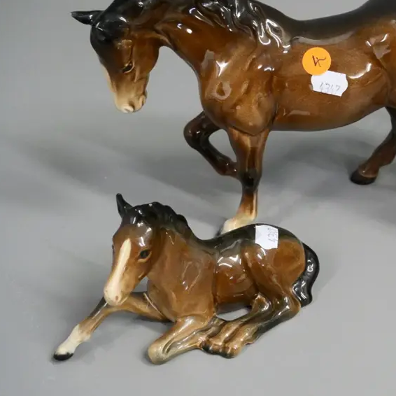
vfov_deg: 26.8
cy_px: 143
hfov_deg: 26.0
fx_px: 828
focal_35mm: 64
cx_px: 353
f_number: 5.6
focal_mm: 20
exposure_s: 1/60
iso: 3200
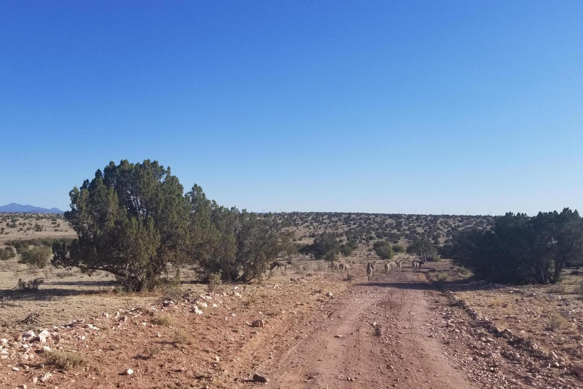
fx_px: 518
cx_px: 245
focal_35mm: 32
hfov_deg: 58.4
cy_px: 175
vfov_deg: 41.1
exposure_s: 1/2904
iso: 50
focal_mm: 4.25
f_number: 1.7
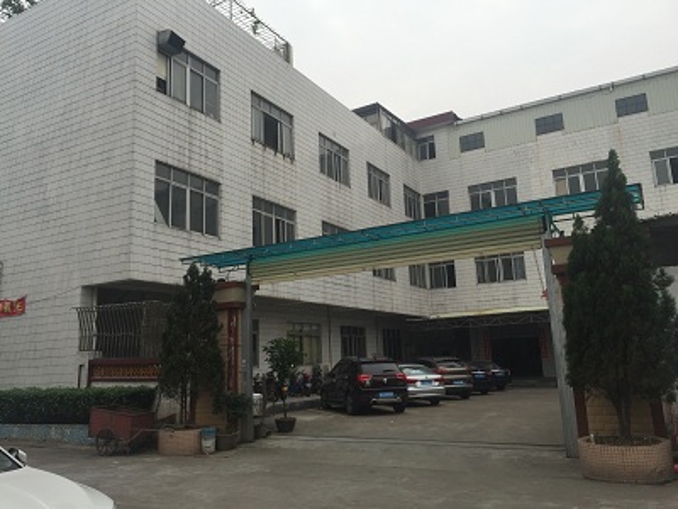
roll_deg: +1.1
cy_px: 254
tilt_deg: +11.9
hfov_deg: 61.7
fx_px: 568
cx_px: 339
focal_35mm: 29
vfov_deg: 48.2
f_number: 2.2
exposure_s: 1/1799
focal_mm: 4.15
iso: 32
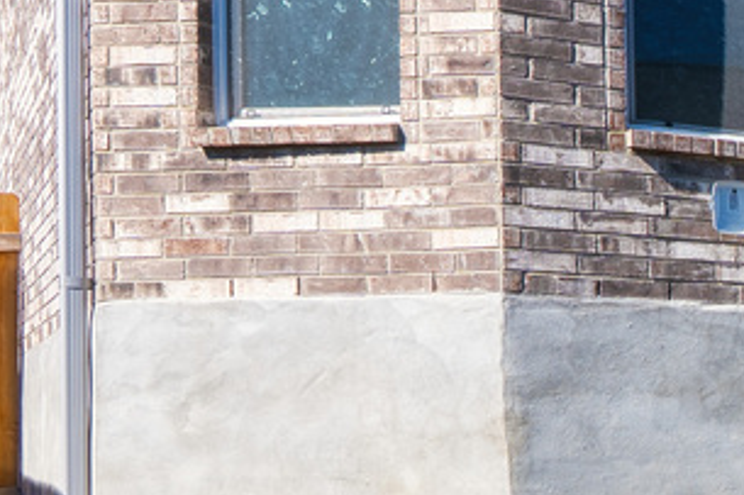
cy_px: 485
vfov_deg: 15.8
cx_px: 1501
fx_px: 1756
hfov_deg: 17.2
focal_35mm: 85
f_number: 11
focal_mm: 16
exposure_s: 1/40
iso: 125
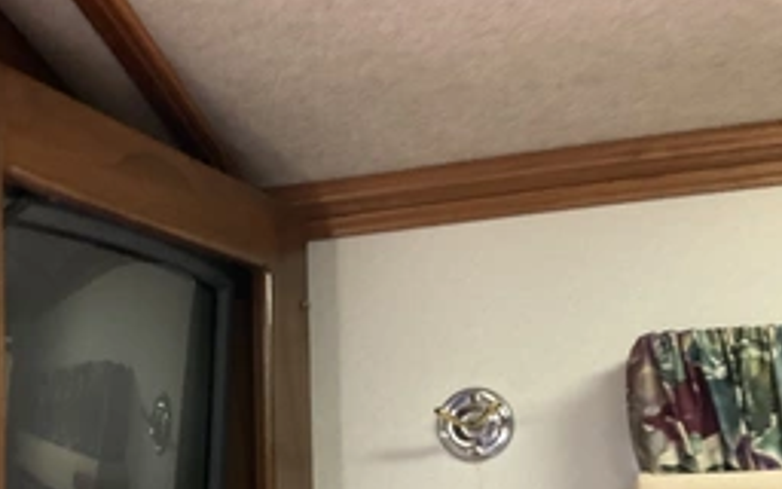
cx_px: 226
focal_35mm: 48
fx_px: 1023
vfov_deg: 26.0
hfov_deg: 41.0
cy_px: 440
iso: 250
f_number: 1.8
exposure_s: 1/60
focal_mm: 3
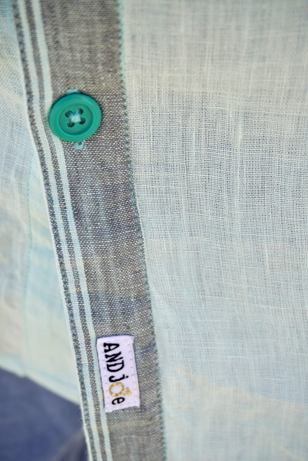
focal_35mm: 51
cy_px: 230
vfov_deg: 38.9
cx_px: 154
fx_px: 654
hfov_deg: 26.5
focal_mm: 34
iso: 100
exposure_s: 1/500
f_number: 5.6
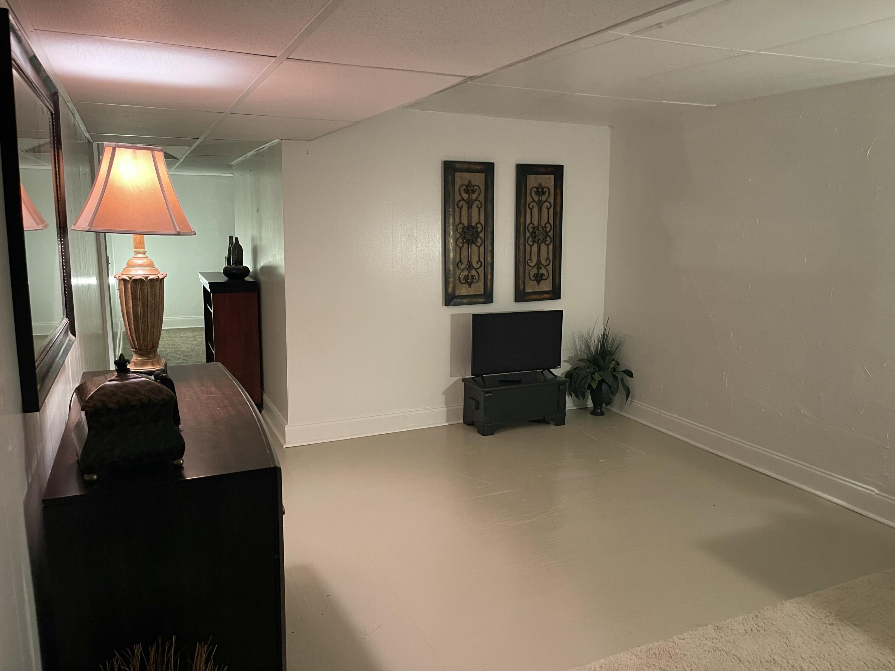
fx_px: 646
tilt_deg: -9.4
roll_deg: -1.6
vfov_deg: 54.9
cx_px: 448
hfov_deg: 69.4
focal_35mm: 25
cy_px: 336
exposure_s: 1/60
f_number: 1.6
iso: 400
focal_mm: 5.1
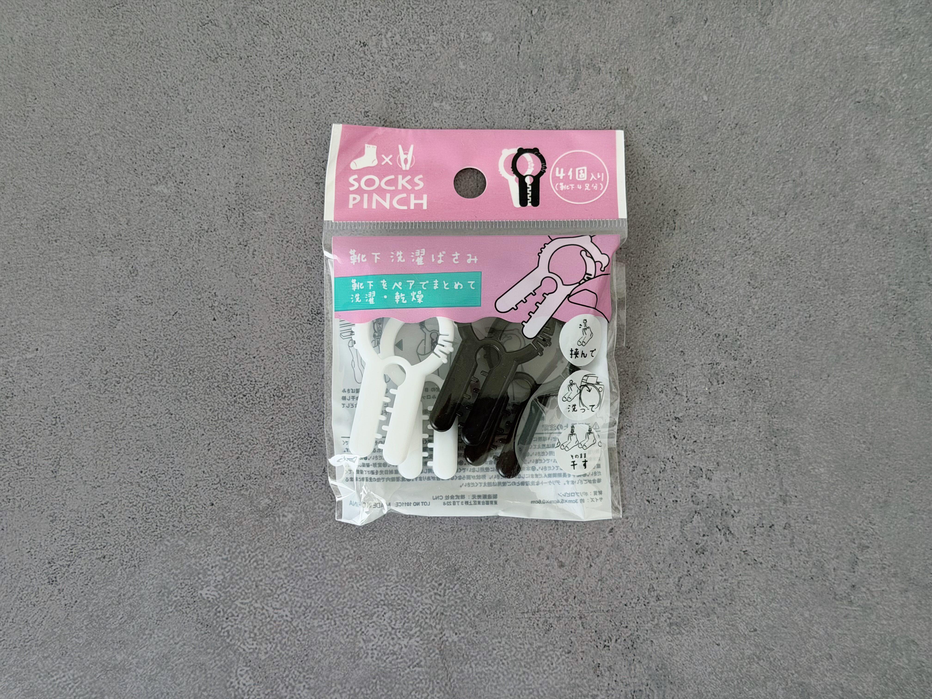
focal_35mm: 48
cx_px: 466
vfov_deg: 30.3
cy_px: 350
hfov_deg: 39.7
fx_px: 1292
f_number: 1.78
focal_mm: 6.76
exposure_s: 1/60
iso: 100
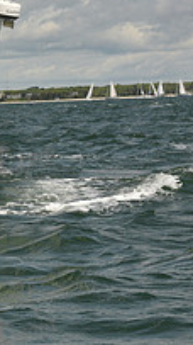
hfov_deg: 5.6
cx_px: -269
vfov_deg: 10.3
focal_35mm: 210
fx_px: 1913
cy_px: 113
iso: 320
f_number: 13
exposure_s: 1/800
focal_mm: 70
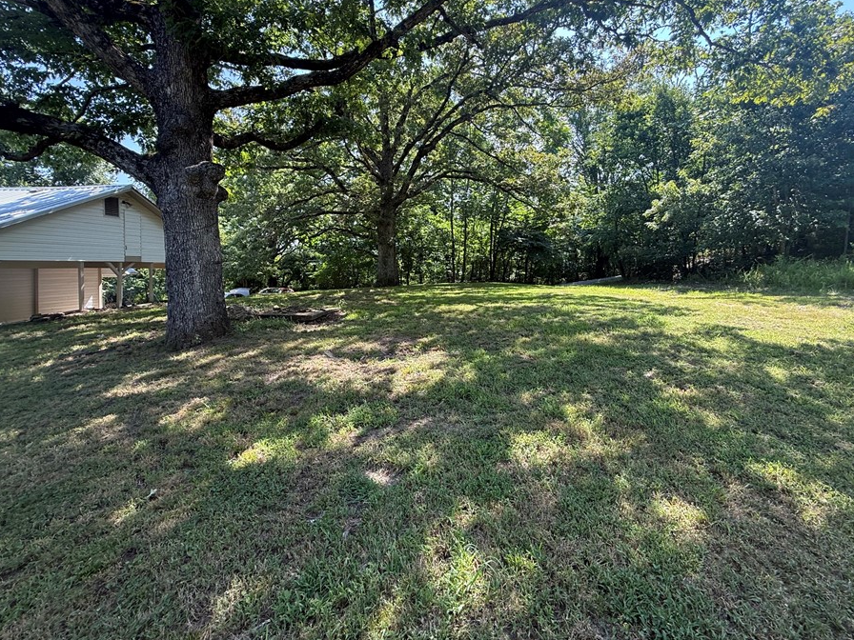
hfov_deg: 94.5
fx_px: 395
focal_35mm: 16
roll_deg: -1.1
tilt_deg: -1.2
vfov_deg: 77.7
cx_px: 439
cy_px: 275
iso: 50
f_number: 2.2
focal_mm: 2.22
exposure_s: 1/206
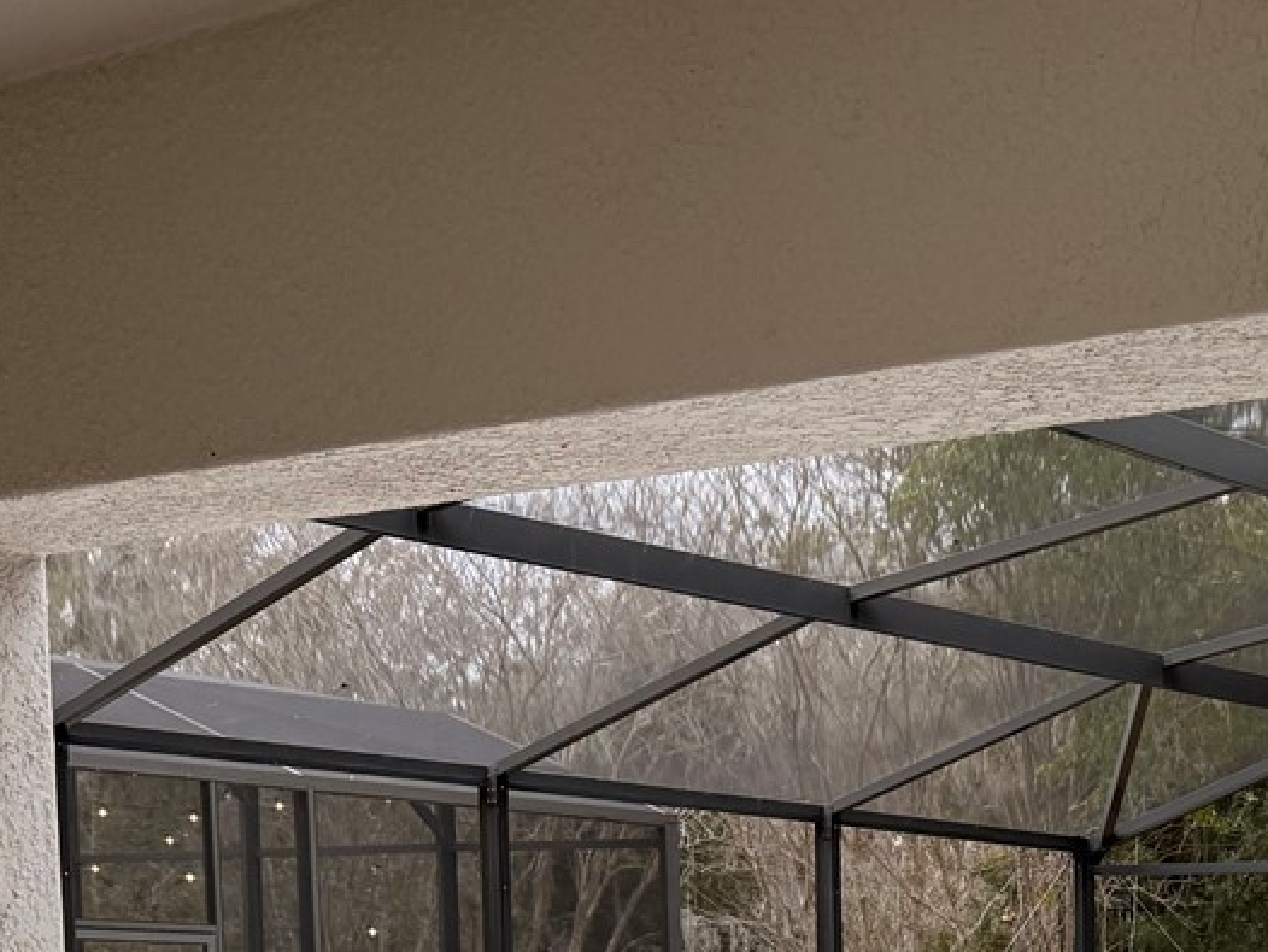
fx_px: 2675
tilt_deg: -6.2
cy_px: 1362
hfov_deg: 24.3
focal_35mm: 73
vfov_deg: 18.3
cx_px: 1509
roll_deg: -1.0
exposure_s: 1/139
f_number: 1.78
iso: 64
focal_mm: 6.76
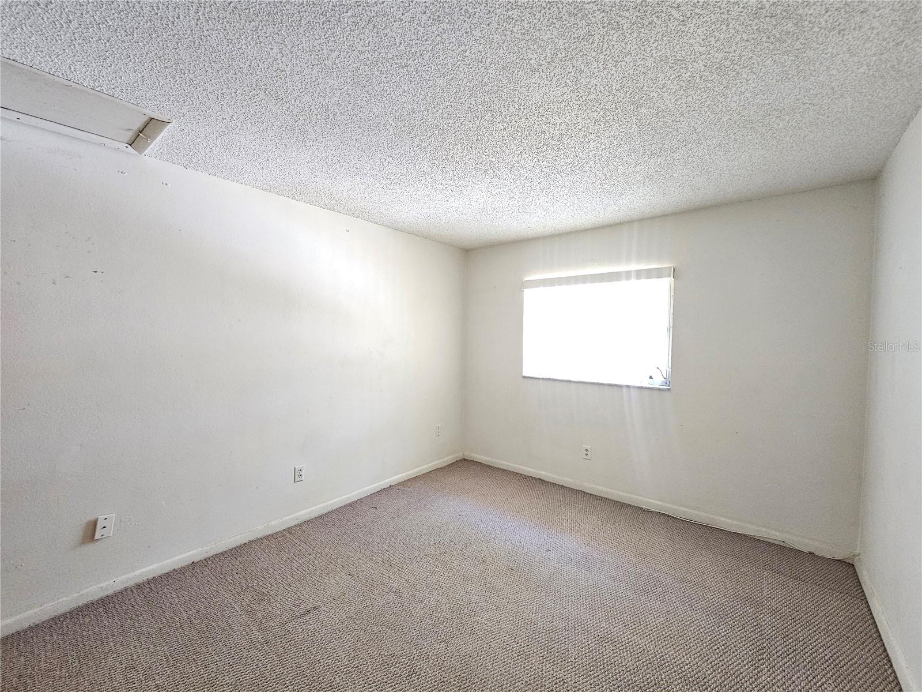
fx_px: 346
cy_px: 346
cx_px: 461
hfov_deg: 106.2
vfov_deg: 89.9
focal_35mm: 13
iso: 800
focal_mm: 2.2
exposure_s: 1/24
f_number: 2.2
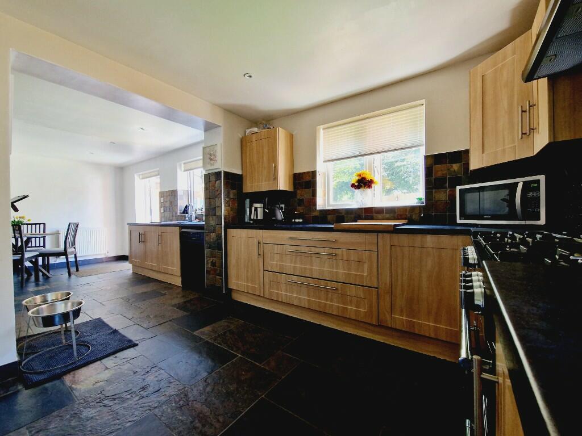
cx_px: 291
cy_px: 218
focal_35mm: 13
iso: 200
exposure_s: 1/50
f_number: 2.2
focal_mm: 2.2
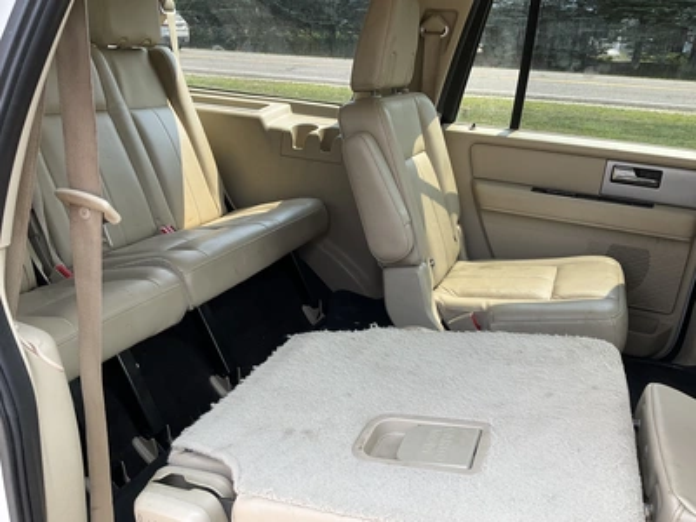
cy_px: 261
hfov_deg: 61.7
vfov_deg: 48.2
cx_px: 348
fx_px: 583
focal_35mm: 29
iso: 20
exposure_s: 1/137
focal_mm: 3
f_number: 1.8
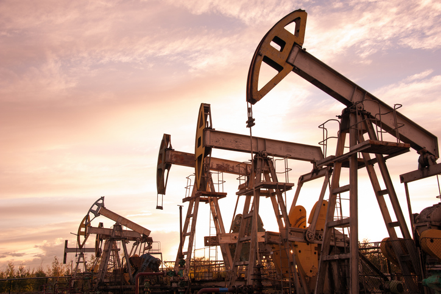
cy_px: 147
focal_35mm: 38
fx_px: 465
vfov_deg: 35.0
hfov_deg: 50.7
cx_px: 220
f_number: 9
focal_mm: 38
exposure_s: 1/125
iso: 100
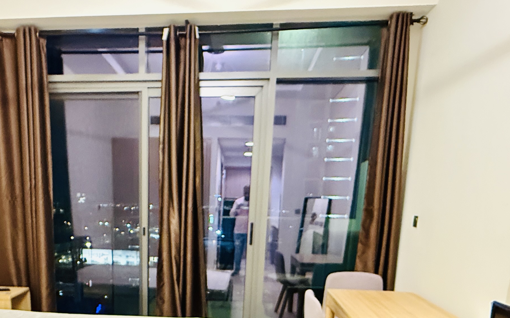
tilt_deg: -13.3
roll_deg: -0.8
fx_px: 459
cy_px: 312
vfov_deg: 35.0
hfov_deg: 57.2
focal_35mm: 33
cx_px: 183
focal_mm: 2.22
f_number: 2.2
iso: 1250
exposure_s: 1/50
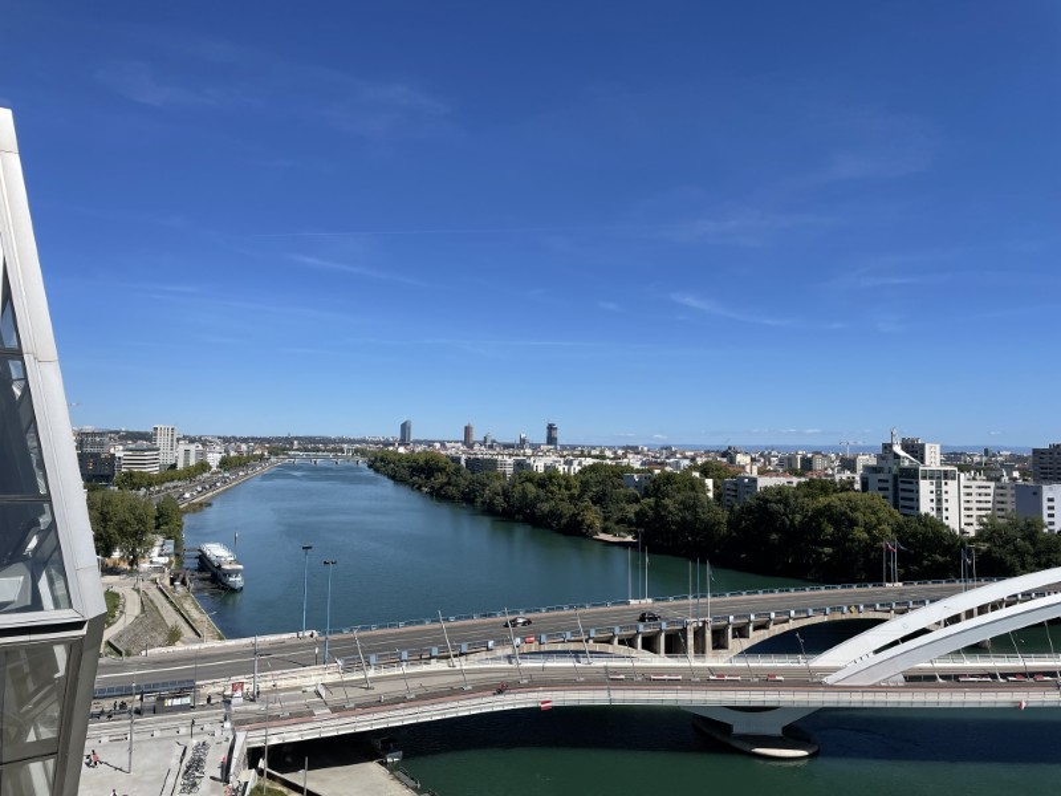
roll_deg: -1.3
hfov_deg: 67.3
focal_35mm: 26
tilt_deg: +4.5
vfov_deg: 53.1
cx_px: 530
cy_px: 398
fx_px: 797
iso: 32
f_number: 1.6
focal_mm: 4.2
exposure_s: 1/4831
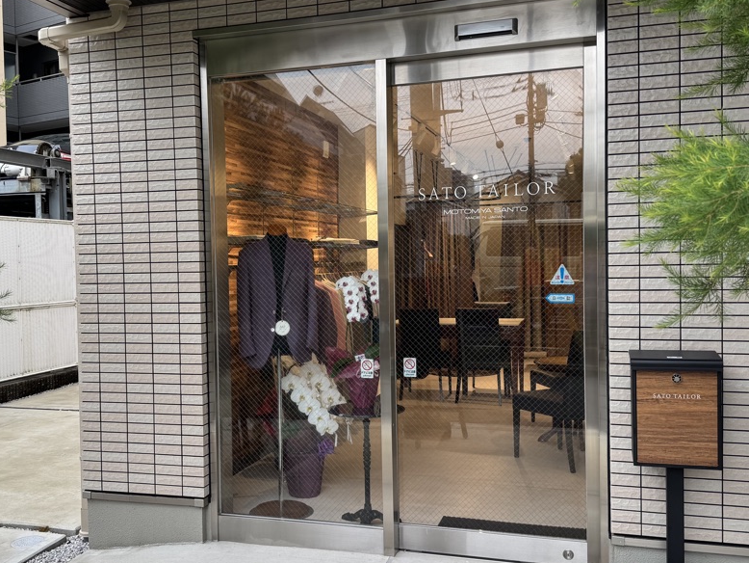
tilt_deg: -1.5
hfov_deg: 50.0
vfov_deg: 38.7
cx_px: 326
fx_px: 801
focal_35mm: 37
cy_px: 286
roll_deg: +1.6
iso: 80
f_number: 1.78
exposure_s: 1/297
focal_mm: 6.76
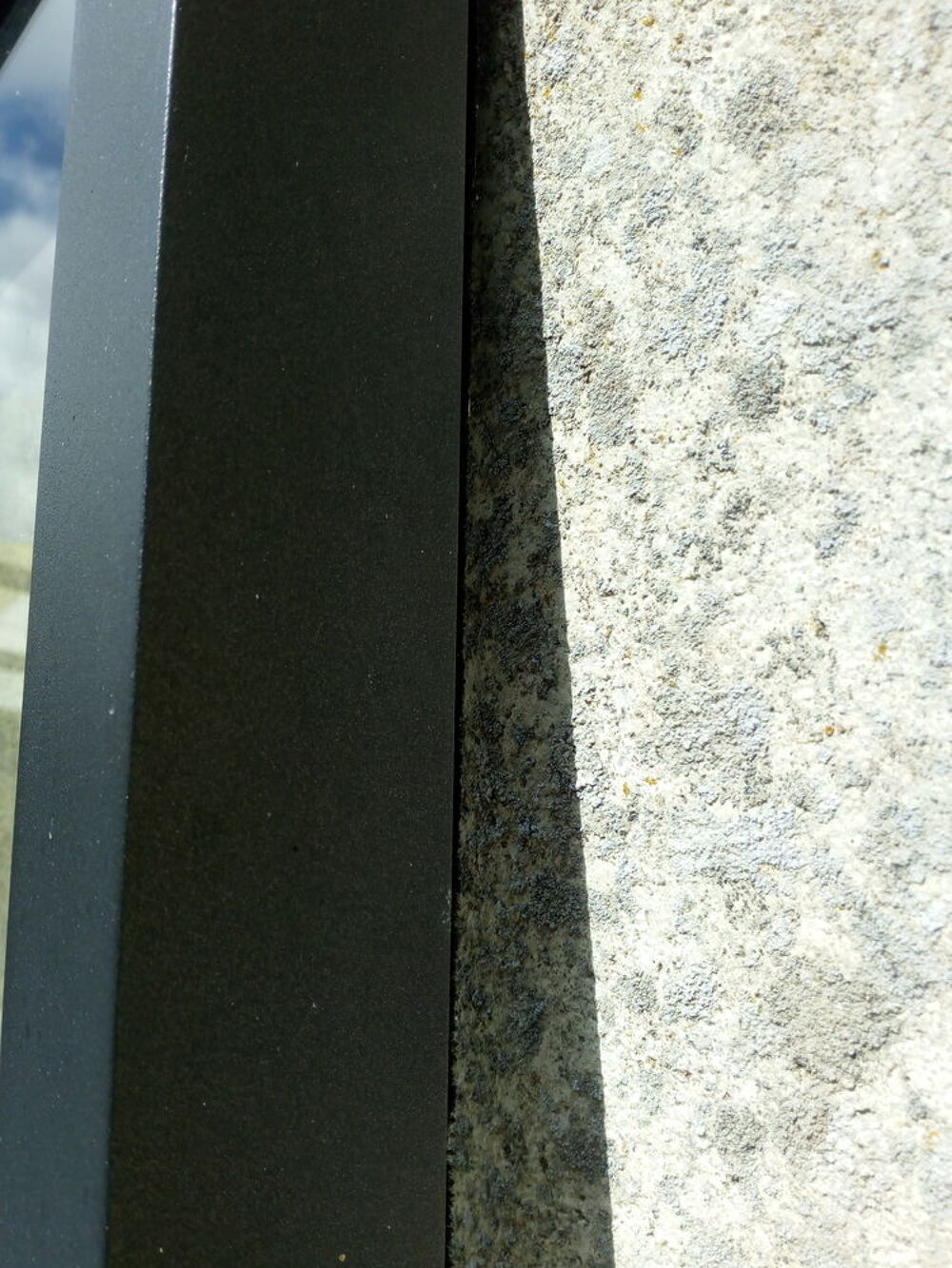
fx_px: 990
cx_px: 476
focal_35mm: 27
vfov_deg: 65.3
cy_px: 634
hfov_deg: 51.4
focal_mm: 3.5
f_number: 2
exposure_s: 1/1610
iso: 122
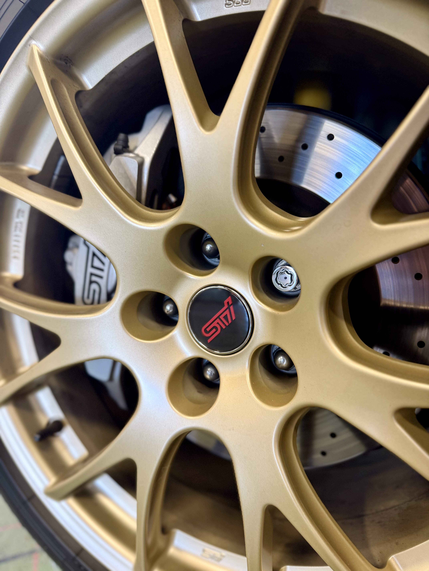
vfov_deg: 71.6
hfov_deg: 56.8
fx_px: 397
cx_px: 214
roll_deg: -0.6
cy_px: 286
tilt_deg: -14.2
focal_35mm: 24
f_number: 1.78
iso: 200
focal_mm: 6.76
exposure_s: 1/60
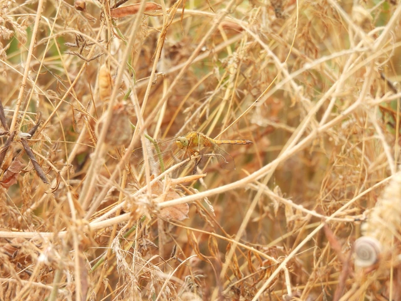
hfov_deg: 3.3
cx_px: 200
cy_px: 150
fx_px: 6951
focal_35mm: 600
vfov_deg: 2.5
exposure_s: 1/125
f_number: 5
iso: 100
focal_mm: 107
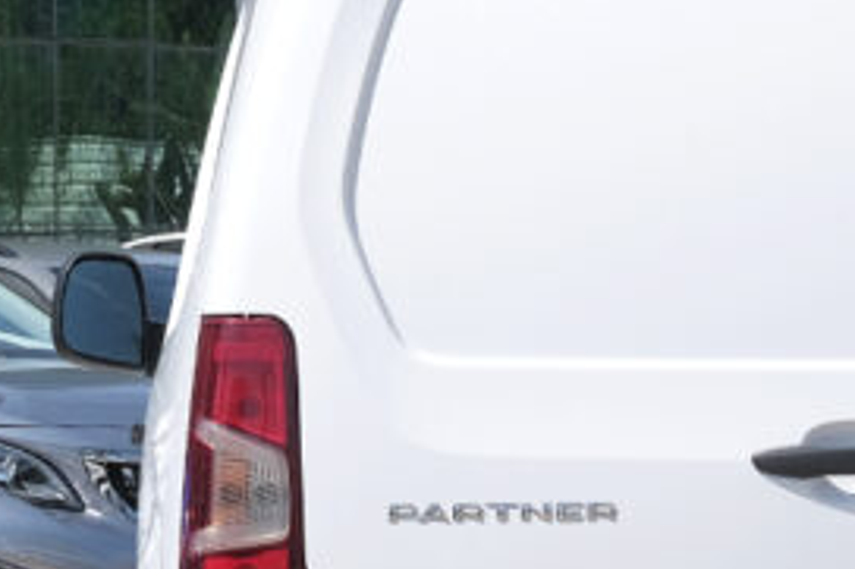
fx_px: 4557
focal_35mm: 192
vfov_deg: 7.1
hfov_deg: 10.6
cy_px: 492
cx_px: 861
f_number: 9
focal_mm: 34.3
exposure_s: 1/320
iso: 160
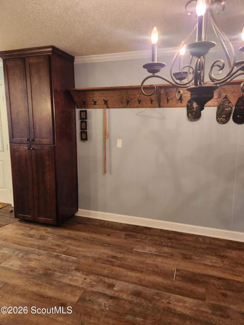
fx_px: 216
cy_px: 162
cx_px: 122
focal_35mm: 23
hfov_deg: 58.9
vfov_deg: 73.9
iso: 640
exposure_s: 1/120
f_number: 1.8
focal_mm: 5.4
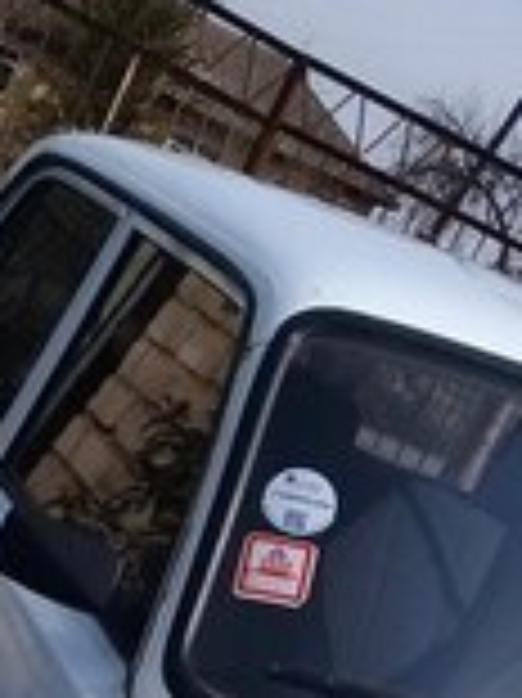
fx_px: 1993
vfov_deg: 18.4
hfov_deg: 14.9
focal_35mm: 99
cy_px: 914
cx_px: 144
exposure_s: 1/1969
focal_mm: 3.3
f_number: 2.2
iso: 50
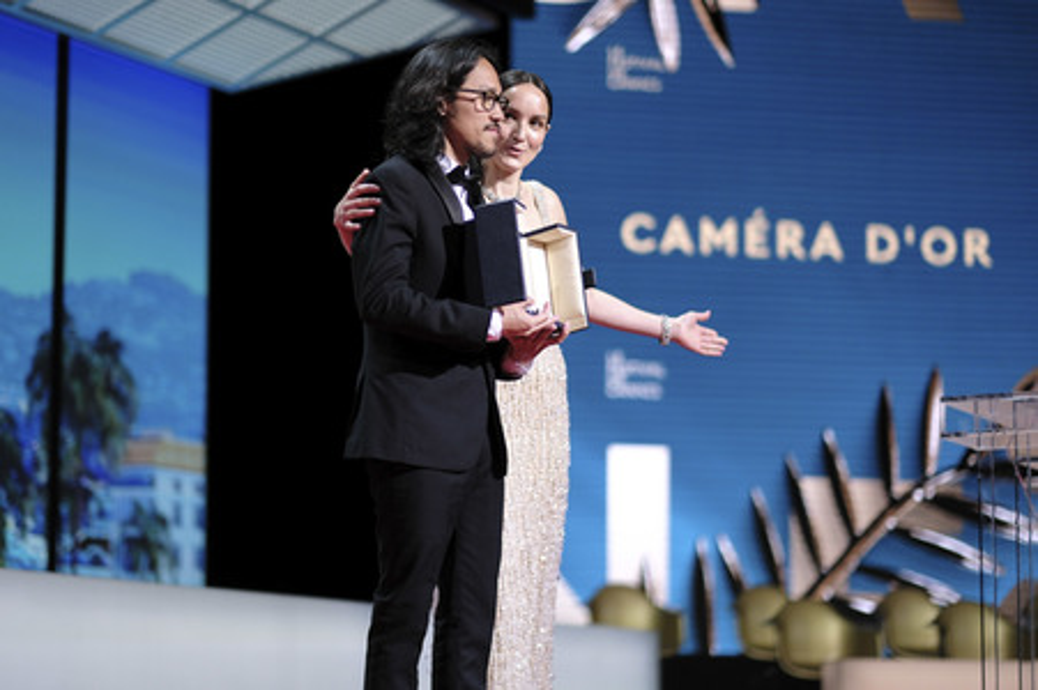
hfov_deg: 24.2
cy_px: 345
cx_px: 519
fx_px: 2420
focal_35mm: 84
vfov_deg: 16.2
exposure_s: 1/500
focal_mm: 56
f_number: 1.2
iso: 1000
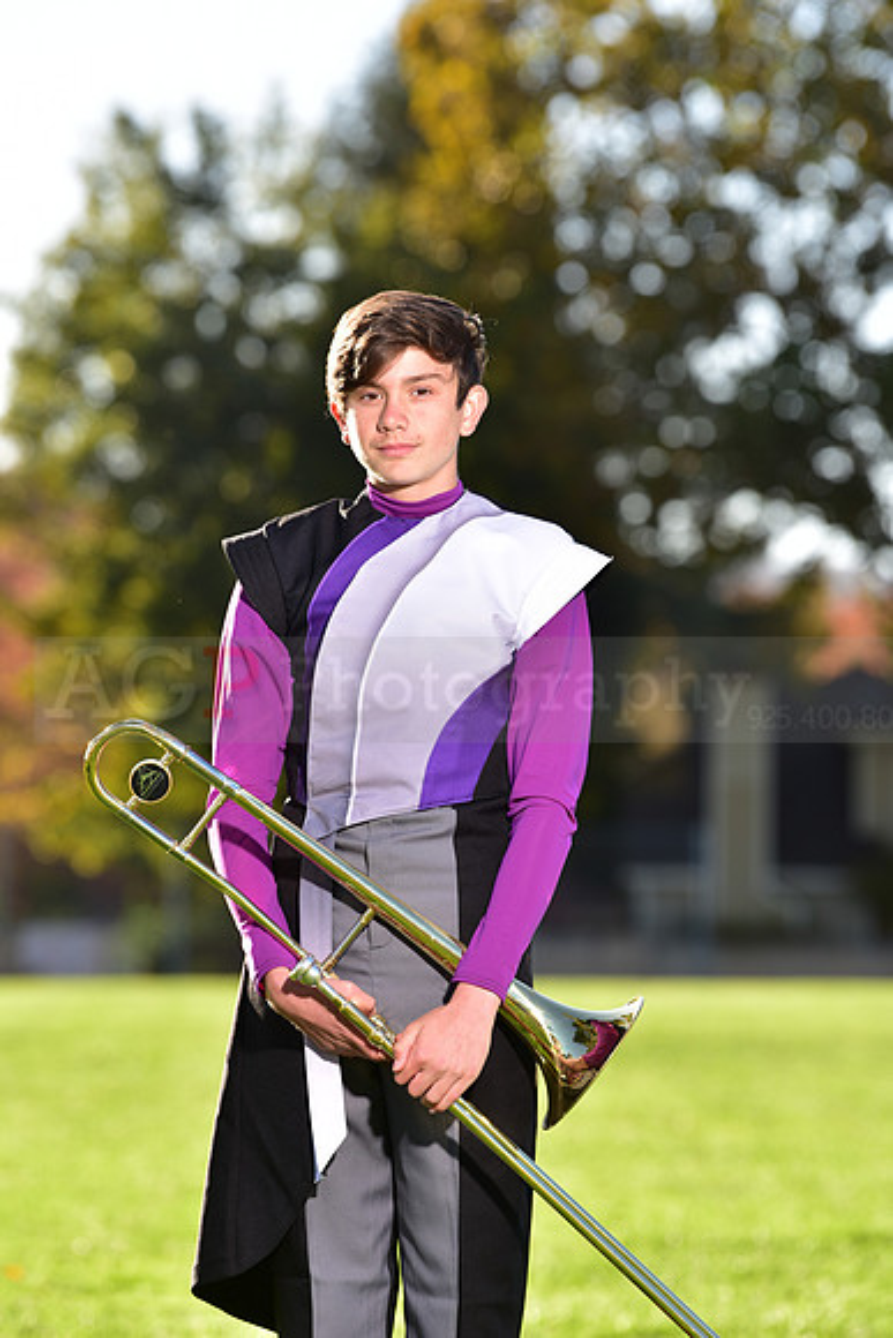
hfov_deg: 6.9
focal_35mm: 200
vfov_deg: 10.3
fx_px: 7437
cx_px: 446
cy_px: 669
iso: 80
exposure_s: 1/200
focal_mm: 200
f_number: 5
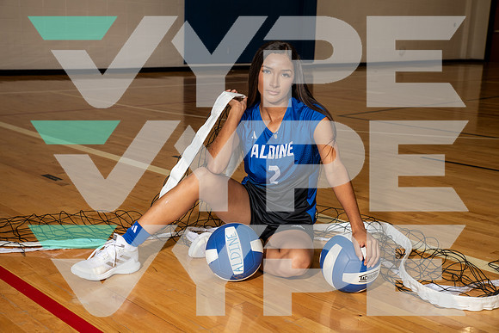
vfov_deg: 29.3
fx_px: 638
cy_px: 166
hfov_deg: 42.7
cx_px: 250
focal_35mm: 46
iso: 320
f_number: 6.3
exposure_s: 1/250
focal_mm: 46
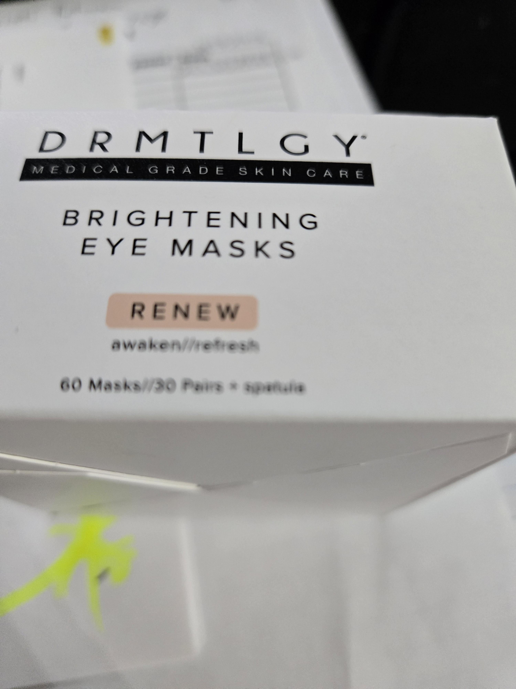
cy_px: 344
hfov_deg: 58.9
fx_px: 457
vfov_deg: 73.9
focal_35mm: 23
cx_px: 258
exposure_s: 1/120
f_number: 1.8
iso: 800
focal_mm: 5.4
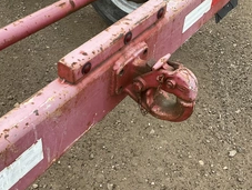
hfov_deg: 37.3
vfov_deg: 28.6
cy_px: 87
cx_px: 147
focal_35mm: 51
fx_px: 372
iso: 50
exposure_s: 1/122
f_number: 1.8
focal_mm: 3
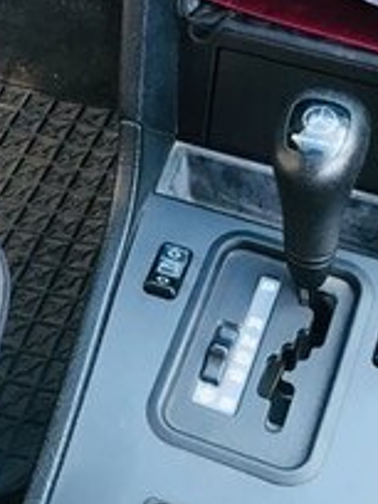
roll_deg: +4.3
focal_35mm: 94
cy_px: -88
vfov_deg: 19.7
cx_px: 69
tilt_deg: -36.7
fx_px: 1369
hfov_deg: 15.6
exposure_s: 1/33
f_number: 2.2
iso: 40
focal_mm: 4.15
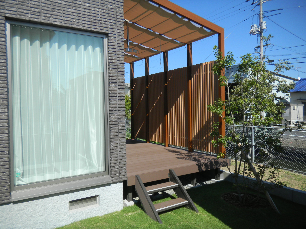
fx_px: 248
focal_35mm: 28
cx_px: 153
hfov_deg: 63.4
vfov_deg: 49.7
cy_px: 114
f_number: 7.9
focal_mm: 5
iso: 80
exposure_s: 1/167
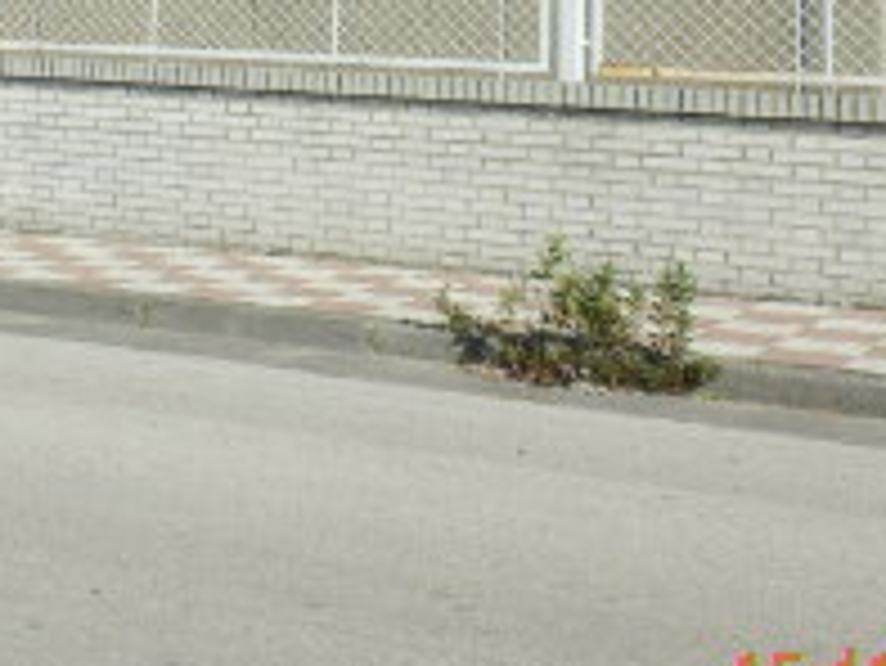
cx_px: -94
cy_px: -166
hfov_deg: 23.4
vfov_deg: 17.9
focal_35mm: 78
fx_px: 1998
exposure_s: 1/250
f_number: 7.9
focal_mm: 4.2
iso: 80
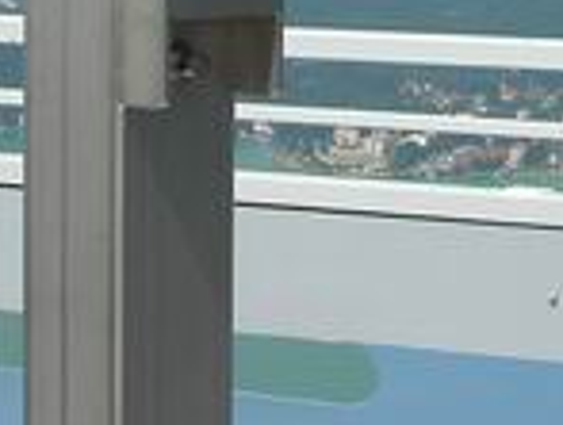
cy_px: -84
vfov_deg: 9.7
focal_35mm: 152
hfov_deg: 12.9
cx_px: 456
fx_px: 2478
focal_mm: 8.9
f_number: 6.3
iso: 100
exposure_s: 1/424
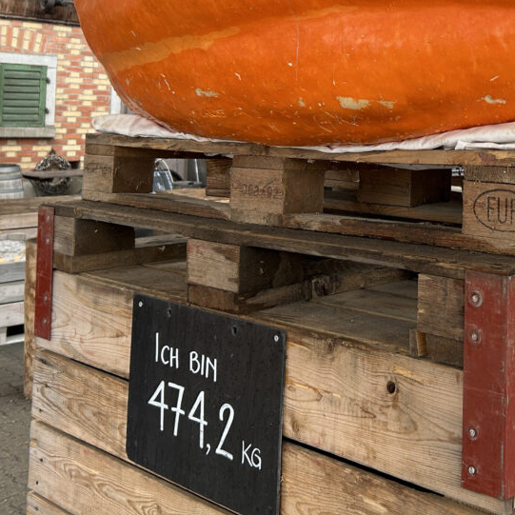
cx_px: 430
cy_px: 111
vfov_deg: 32.6
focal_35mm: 51
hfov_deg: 32.3
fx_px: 858
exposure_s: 1/121
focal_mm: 5.7
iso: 80
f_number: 1.5
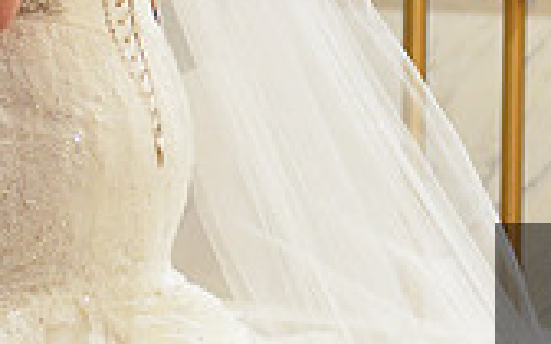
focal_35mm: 299
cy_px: -203
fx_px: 4490
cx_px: 131
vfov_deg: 4.4
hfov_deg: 7.0
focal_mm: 85
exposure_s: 1/320
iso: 3200
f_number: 2.5
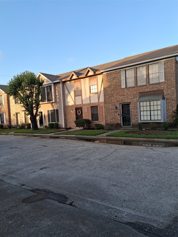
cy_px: 118
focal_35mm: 26
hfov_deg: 53.1
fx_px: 178
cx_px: 89
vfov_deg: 67.3
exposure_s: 1/120
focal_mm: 3.98
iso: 25
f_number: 1.8
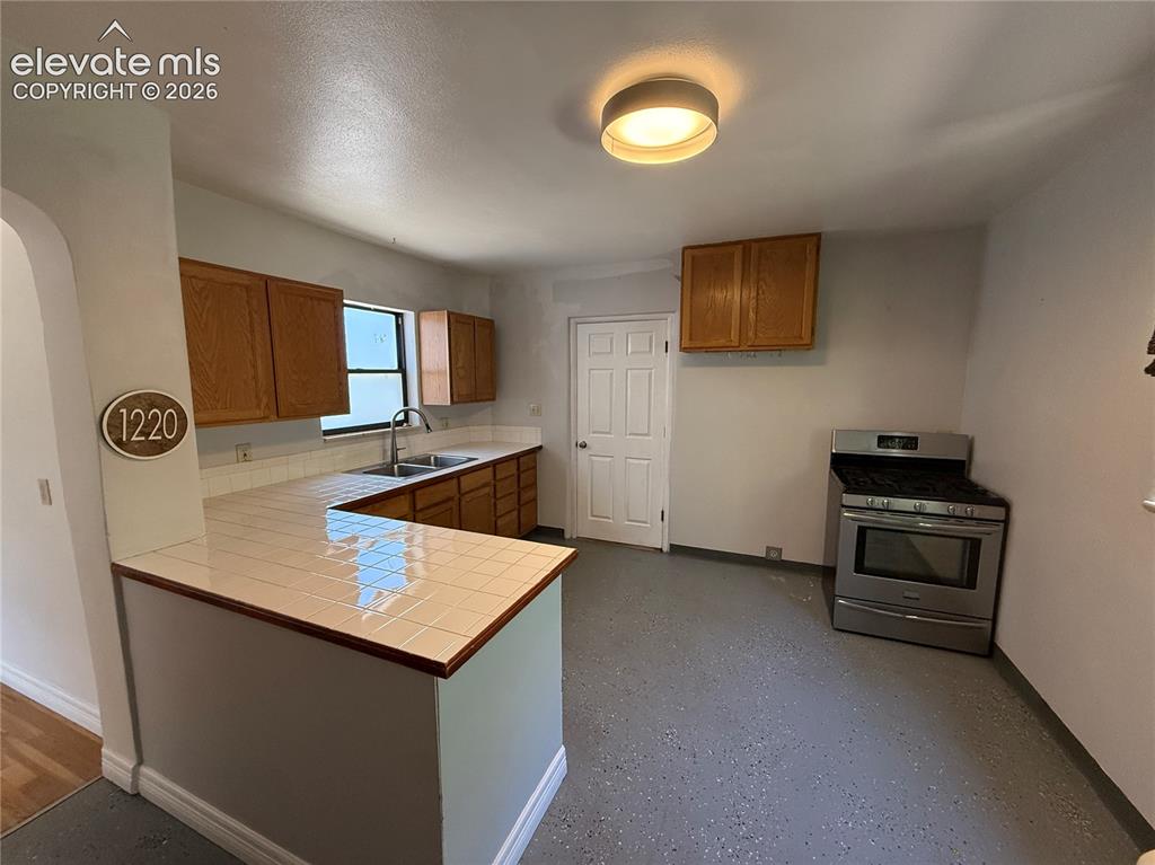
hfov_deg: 102.1
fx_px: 467
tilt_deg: -6.3
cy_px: 432
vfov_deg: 85.6
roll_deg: -0.2
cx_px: 578
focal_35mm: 14
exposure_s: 1/120
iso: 400
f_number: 2.2
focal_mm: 2.22
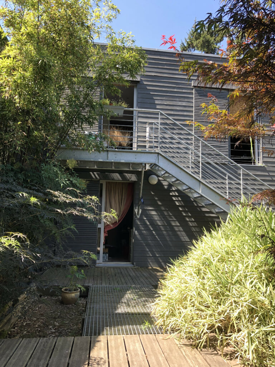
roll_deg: -0.4
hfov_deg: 49.7
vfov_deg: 63.4
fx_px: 297
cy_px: 184
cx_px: 138
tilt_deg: +8.8
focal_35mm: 28
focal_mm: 3.99
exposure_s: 1/120
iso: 20
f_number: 1.8
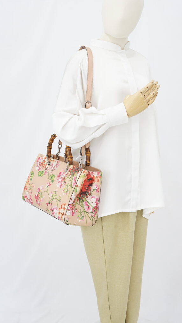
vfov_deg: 39.2
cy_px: 160
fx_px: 455
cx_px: 98
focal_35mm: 53
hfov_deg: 22.6
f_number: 6.3
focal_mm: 50
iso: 640
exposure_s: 1/8
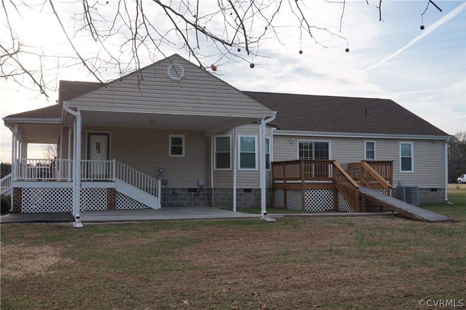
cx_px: 233
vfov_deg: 31.8
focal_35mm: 42
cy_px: 155
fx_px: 543
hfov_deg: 46.4
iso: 100
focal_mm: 28
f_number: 9
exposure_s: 1/100
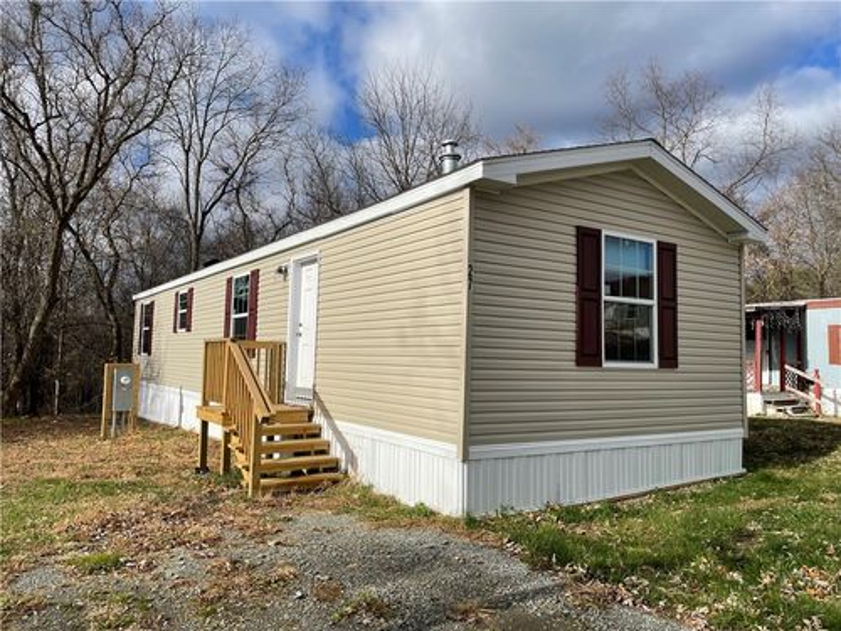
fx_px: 632
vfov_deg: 53.1
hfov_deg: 67.3
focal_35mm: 26
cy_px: 316
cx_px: 420
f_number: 1.6
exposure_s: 1/6897
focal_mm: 4.2
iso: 32
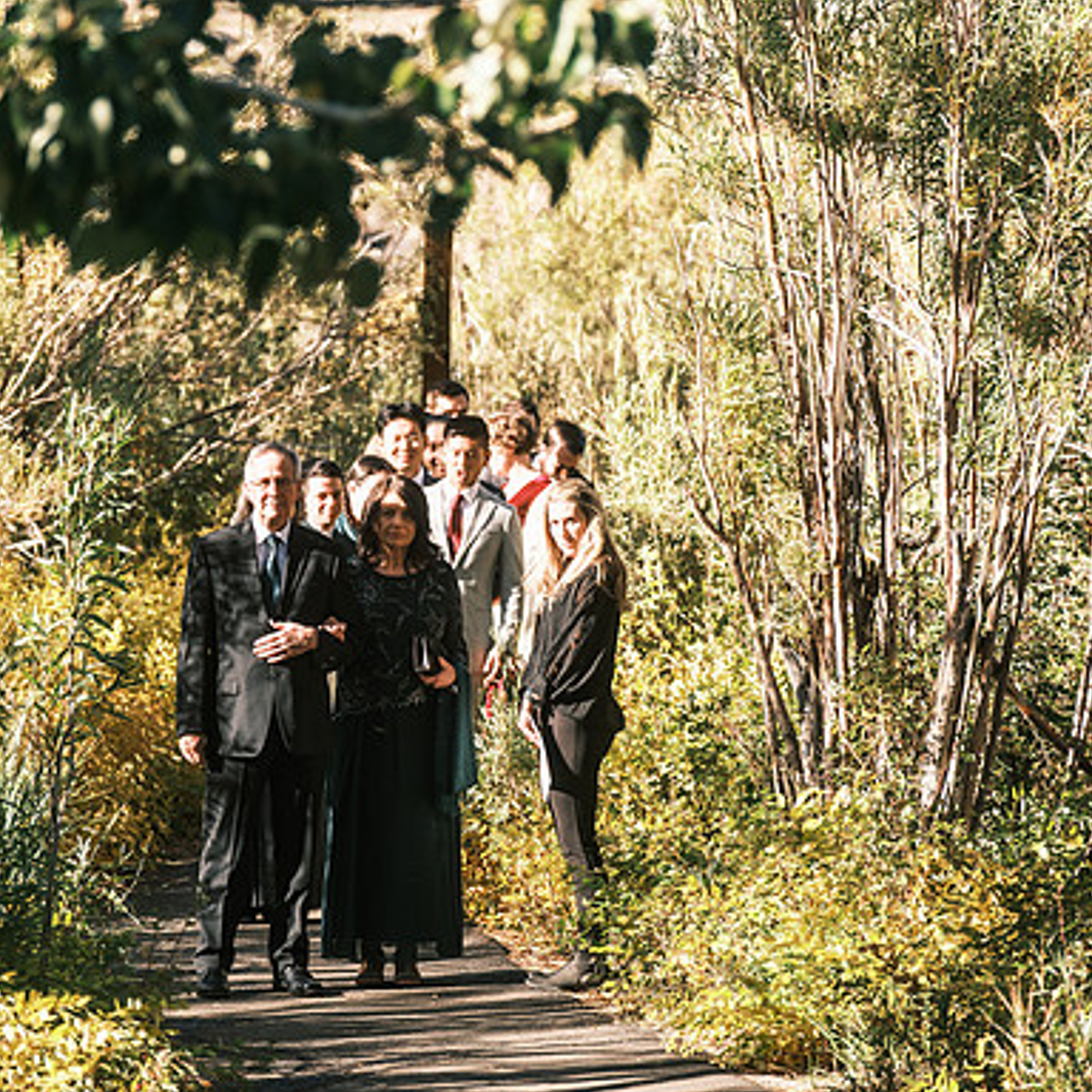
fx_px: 7923
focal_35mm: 222
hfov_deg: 7.9
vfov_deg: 7.9
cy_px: 547
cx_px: 483
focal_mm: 115
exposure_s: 1/1250
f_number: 2.8
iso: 200
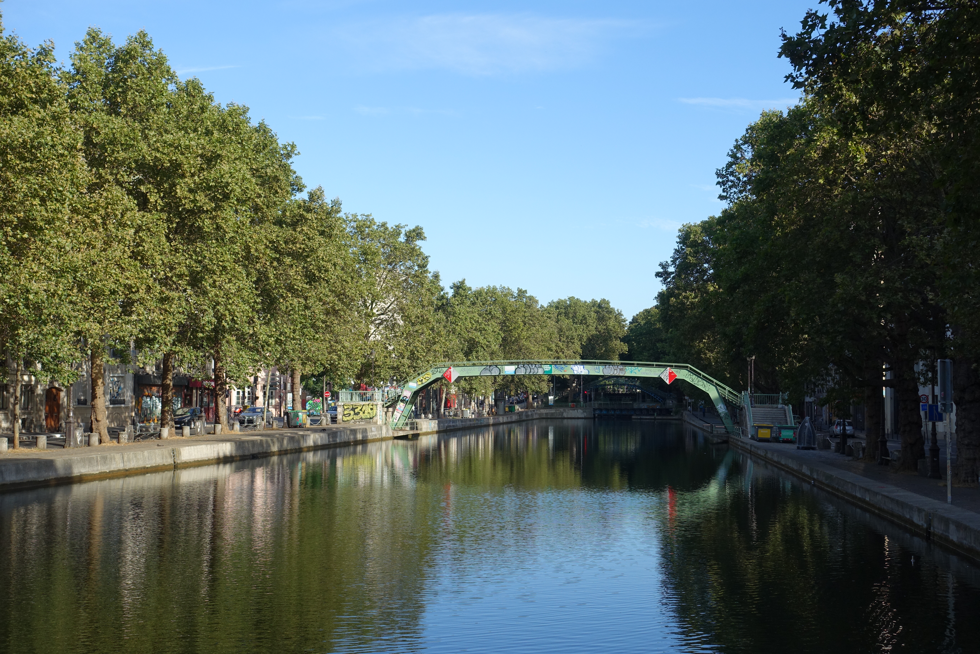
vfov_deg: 28.6
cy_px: 327
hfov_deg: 41.9
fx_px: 1279
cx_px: 490
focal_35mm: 47
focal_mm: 17.06
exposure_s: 1/320
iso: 125
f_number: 5.6
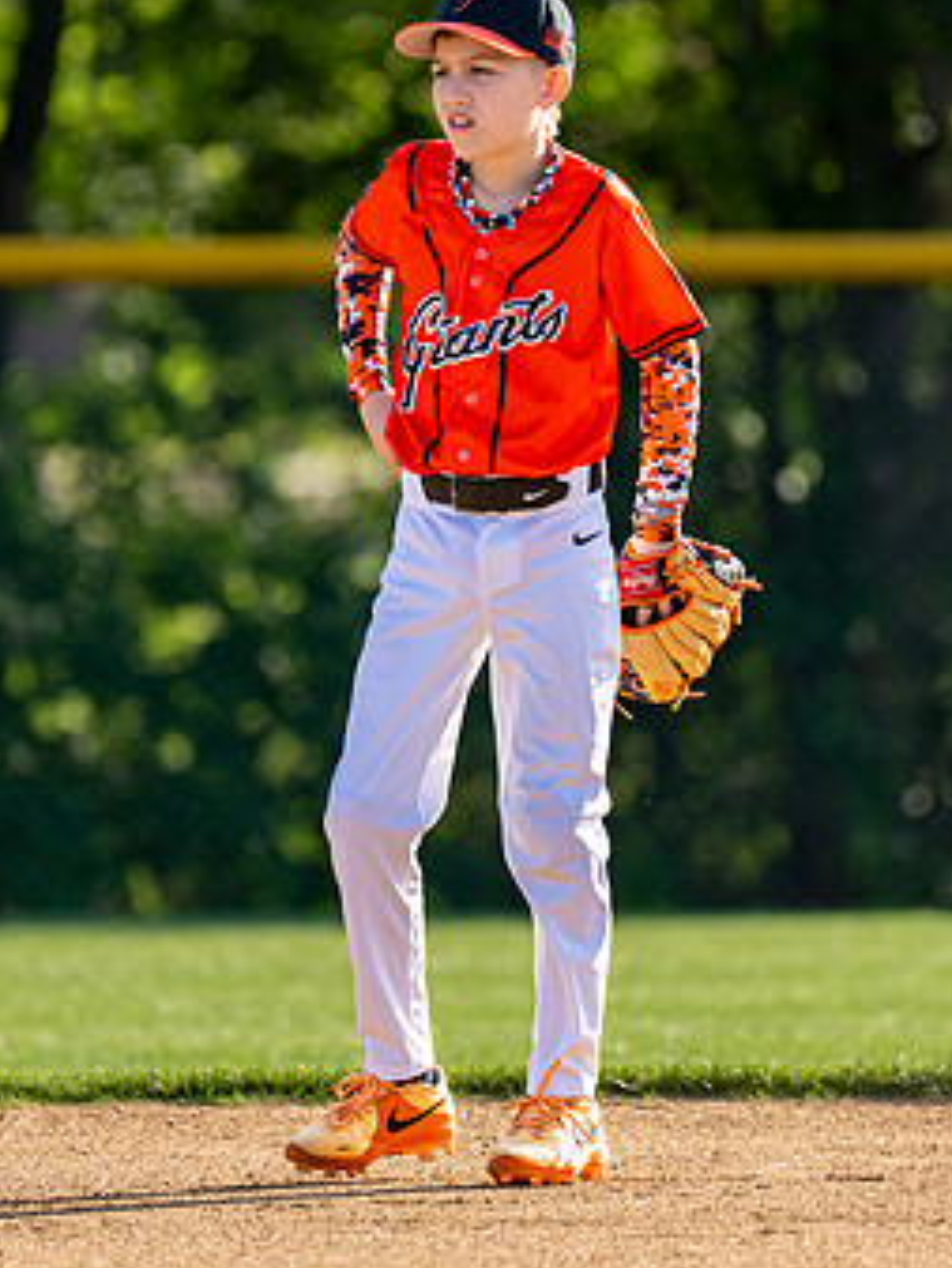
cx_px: 452
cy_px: 458
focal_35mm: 649
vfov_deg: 3.1
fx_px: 23783
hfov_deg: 2.3
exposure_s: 1/800
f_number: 2.8
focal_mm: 200
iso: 100
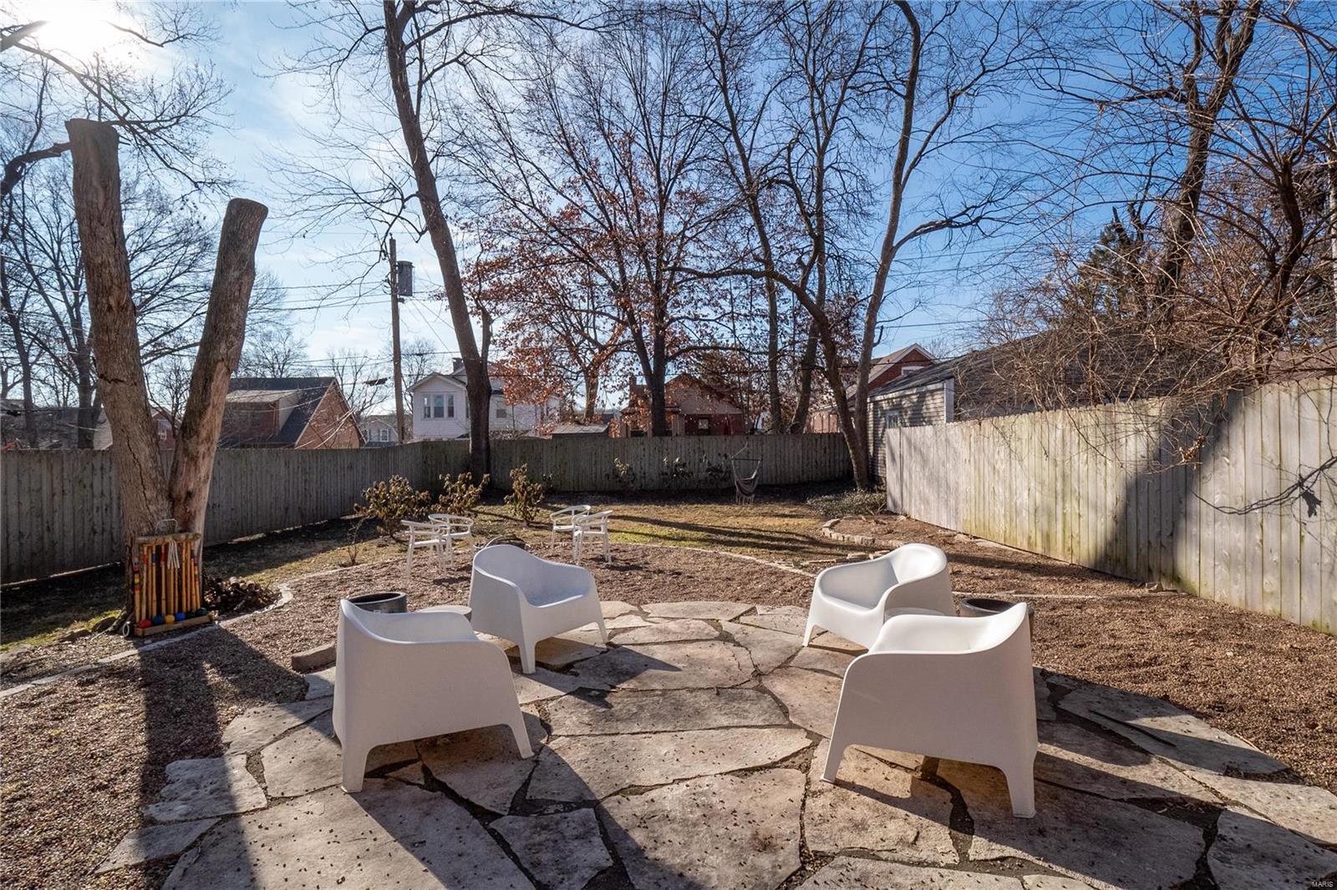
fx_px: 594
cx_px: 668
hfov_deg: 96.7
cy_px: 445
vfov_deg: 73.7
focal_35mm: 16
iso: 400
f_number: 8
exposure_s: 1/1000
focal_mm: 8
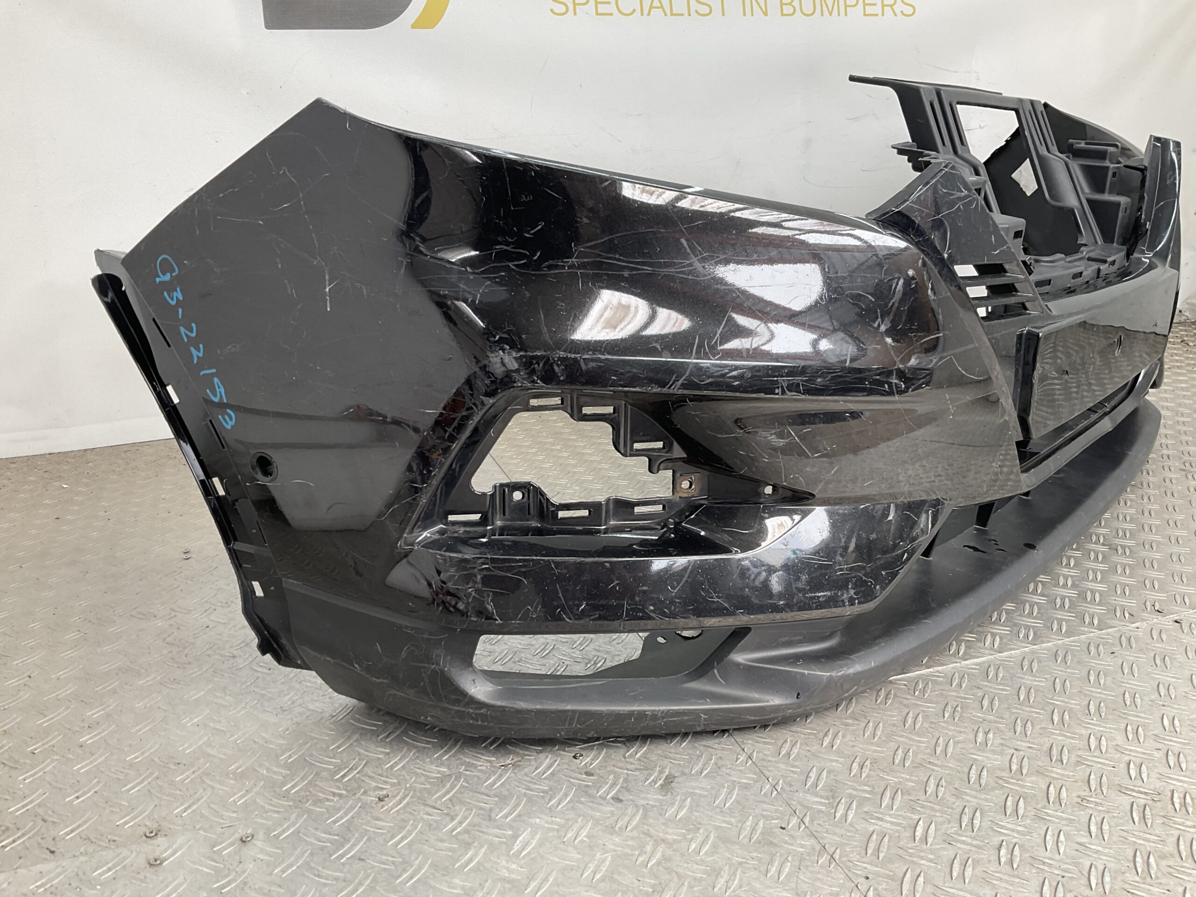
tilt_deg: -18.7
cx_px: 598
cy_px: 448
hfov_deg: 61.7
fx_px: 1002
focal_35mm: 29
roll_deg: -1.7
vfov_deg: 48.2
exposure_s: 1/120
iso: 20
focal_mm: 3
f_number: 1.8
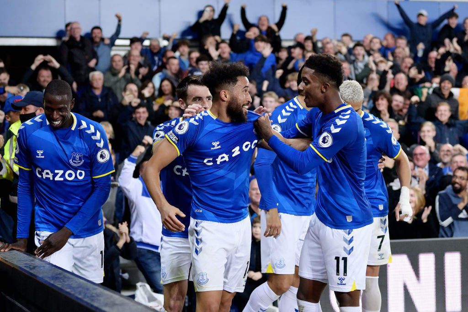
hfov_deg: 28.8
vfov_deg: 19.5
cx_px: 234
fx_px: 910
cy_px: 156
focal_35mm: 70
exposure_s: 1/1250
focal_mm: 70
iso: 1600
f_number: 2.8
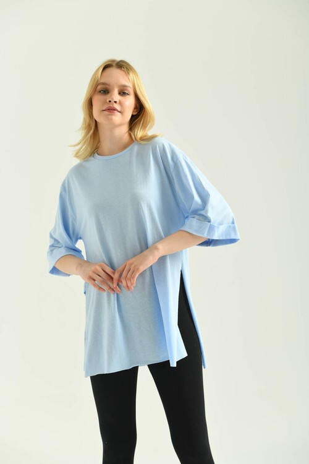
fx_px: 901
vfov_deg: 28.8
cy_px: 232
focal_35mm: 70
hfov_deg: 19.5
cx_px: 154
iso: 125
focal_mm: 70
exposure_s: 1/160
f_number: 5.6
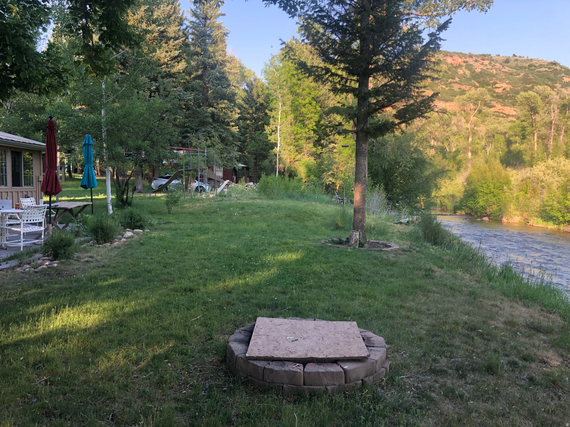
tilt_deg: -2.3
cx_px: 285
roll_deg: +0.8
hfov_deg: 63.4
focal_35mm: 28
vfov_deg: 49.7
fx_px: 461
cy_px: 214
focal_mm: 3.99
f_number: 1.8
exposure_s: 1/120
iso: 20
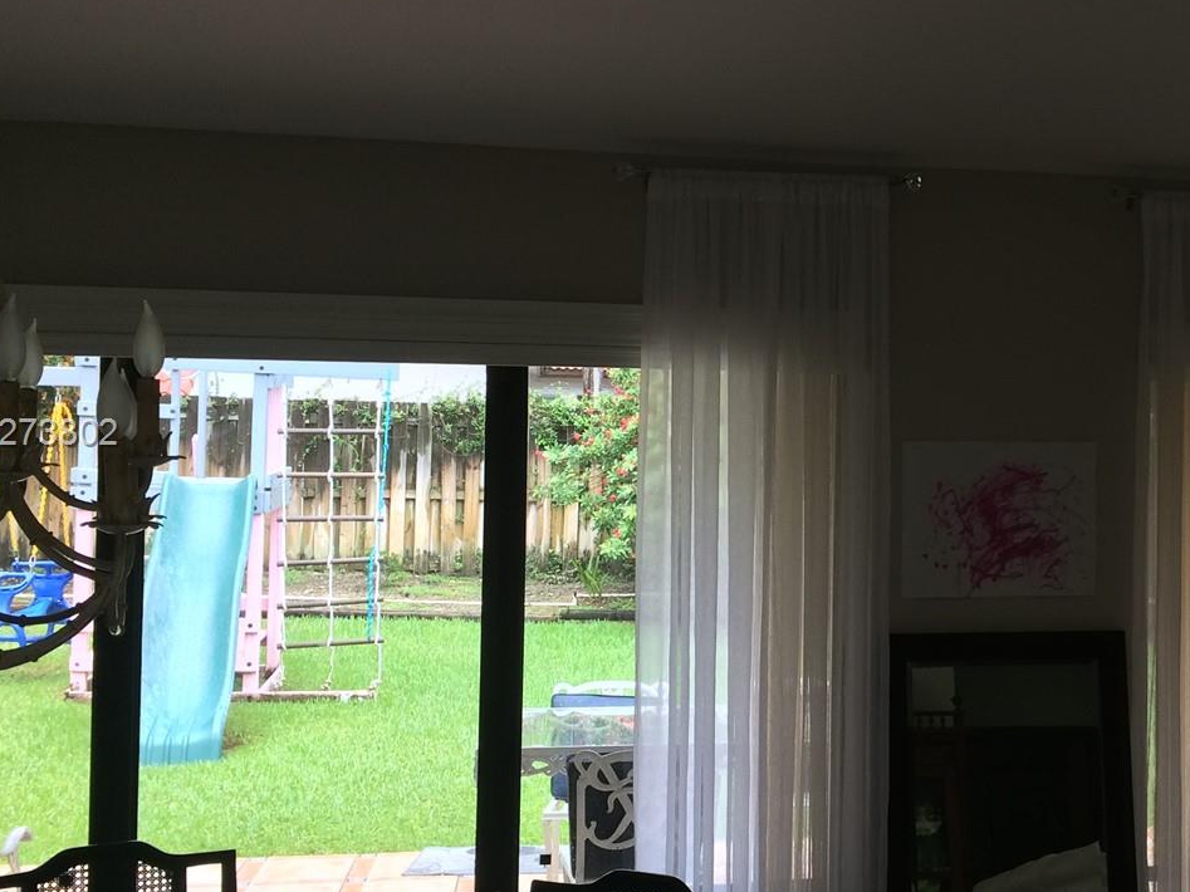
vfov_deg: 29.7
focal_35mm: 49
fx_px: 1684
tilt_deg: +0.0
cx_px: 932
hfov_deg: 37.7
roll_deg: +0.9
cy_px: 435
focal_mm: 4.15
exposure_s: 1/120
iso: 64
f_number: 2.2
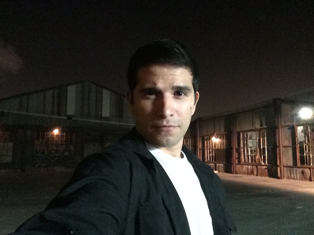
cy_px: 118
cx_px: 157
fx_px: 299
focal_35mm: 33
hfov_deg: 55.4
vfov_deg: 42.9
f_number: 2.4
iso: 1000
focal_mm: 2.15
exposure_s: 1/15
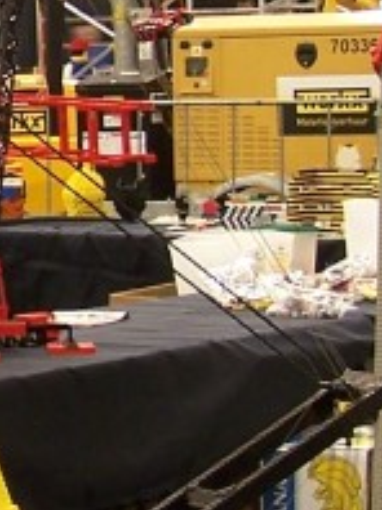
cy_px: 116
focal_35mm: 207
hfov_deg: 6.8
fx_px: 3052
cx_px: -462
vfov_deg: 9.6
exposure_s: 1/2
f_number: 2.8
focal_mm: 6.7
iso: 80
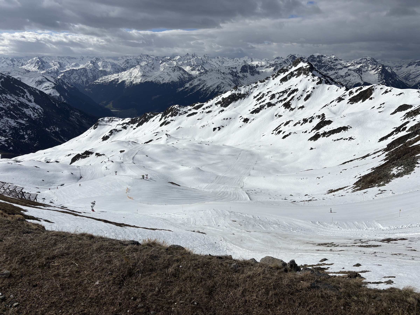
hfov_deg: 67.3
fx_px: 315
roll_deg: +0.9
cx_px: 210
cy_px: 158
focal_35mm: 26
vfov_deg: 53.1
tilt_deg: -17.3
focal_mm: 5.96
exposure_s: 1/13889
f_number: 1.6
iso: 50
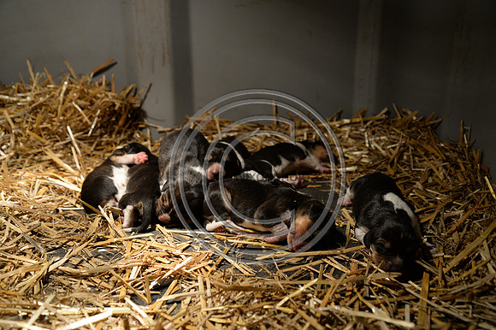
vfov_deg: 35.0
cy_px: 165
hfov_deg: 50.7
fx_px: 523
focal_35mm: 38
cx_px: 248
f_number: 5
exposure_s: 1/250
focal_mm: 38
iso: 1600
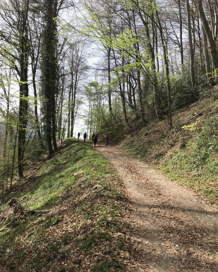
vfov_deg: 58.7
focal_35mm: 30
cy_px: 145
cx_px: 110
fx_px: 242
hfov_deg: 48.5
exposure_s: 1/1076
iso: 20
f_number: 1.8
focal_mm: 3.99
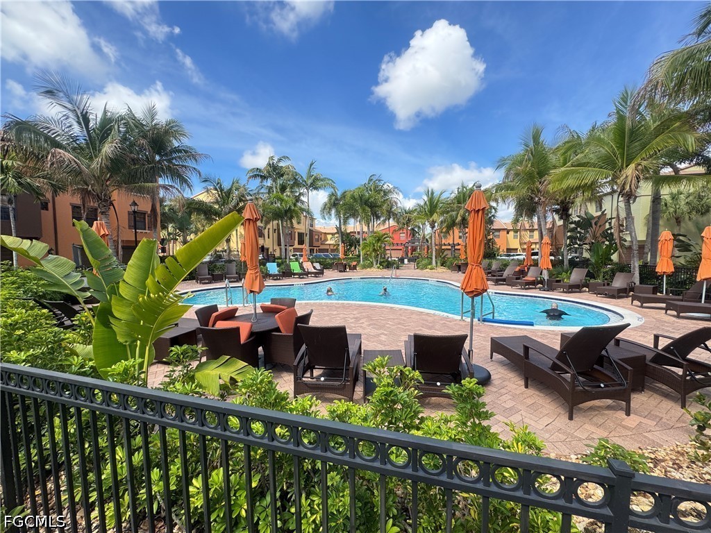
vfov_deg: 85.7
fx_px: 288
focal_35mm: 14
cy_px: 266
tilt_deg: -3.6
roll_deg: -1.1
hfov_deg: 102.1
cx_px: 356
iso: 40
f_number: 2.2
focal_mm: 2.22
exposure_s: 1/641
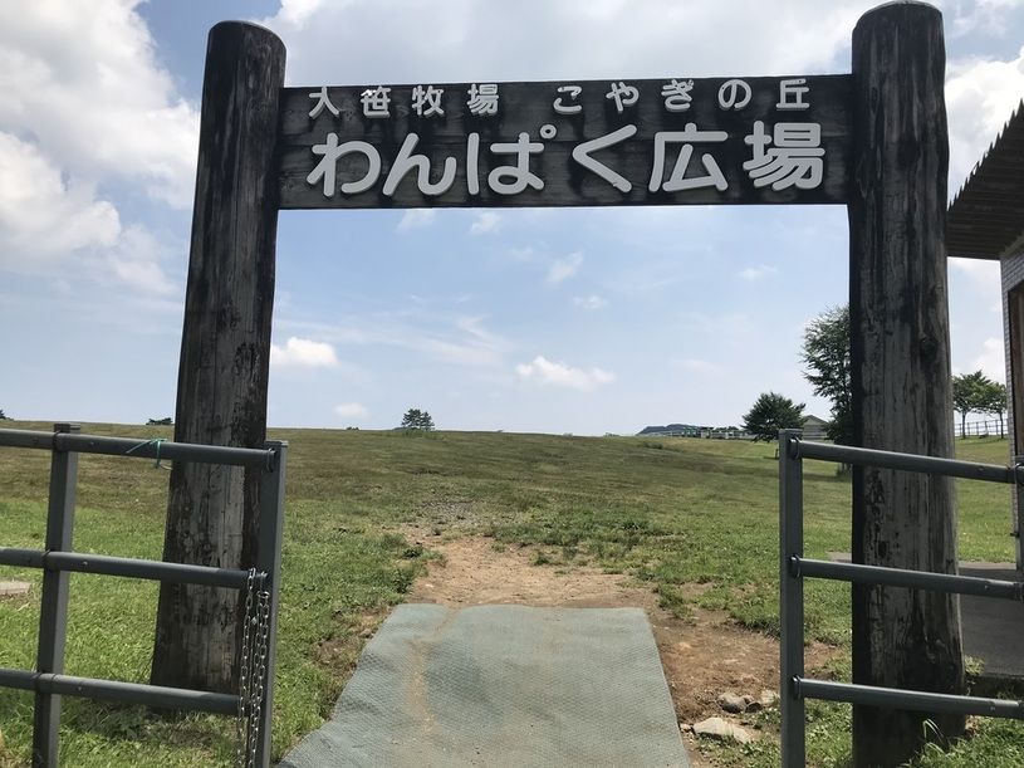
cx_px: 512
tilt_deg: +6.4
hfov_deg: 63.5
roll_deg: -1.0
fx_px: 828
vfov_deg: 49.7
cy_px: 384
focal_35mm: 28
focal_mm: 3.99
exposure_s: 1/2994
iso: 20
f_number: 1.8
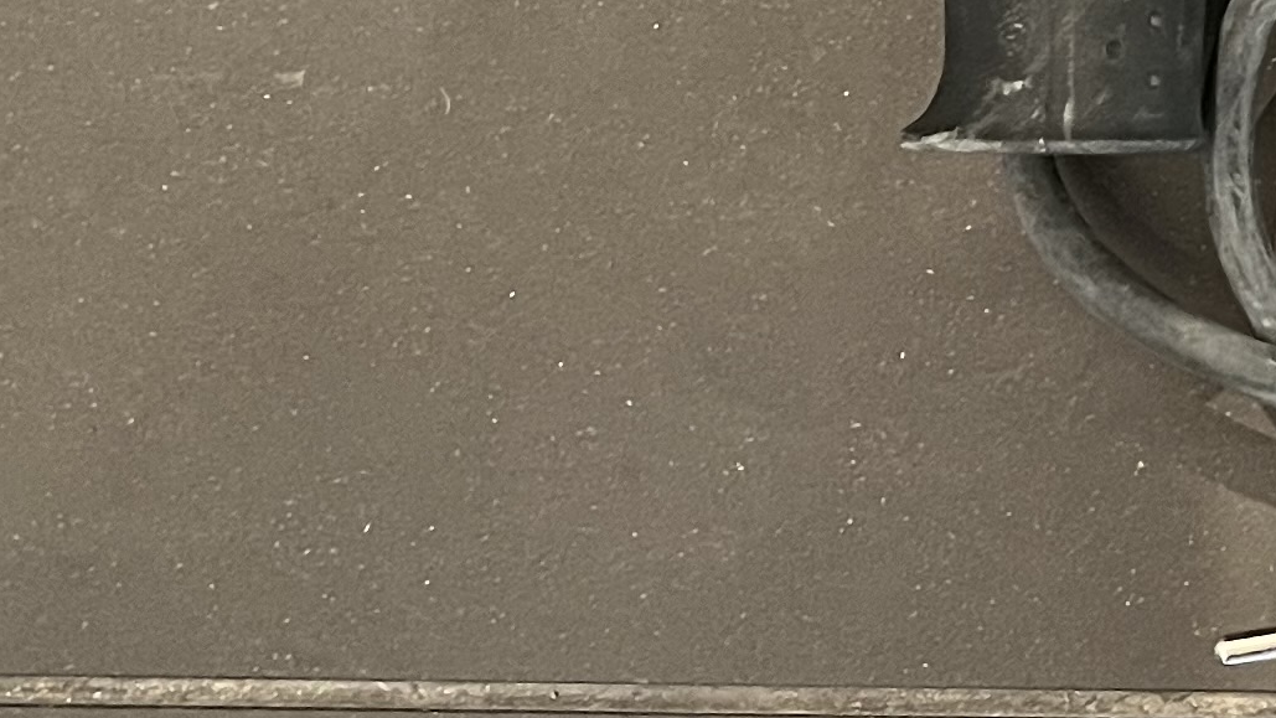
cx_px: 1482
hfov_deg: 18.4
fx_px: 3756
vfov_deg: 10.7
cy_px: -213
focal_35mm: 111
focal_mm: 5.1
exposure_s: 1/25
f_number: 1.6
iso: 640
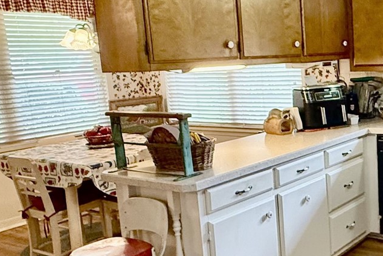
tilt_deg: -8.8
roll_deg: +2.2
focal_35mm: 47
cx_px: 378
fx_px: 500
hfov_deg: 37.6
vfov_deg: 28.7
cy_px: 132
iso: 640
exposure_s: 1/120
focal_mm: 2.22
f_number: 2.2
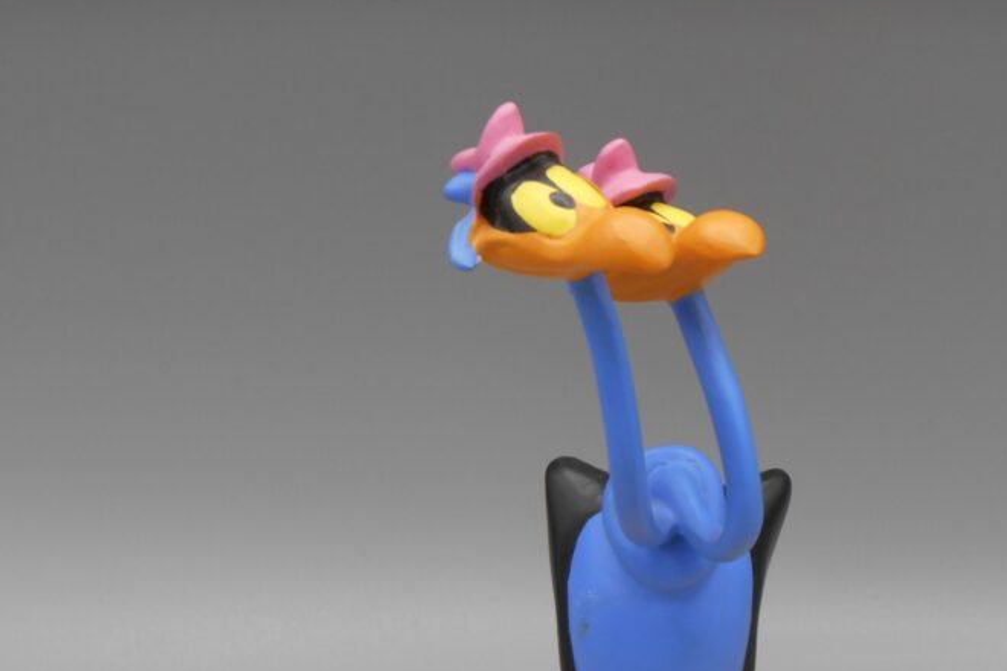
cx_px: 671
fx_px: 3161
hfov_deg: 18.1
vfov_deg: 12.1
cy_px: 569
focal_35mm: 113
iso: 80
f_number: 4.5
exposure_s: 1/60
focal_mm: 12.5
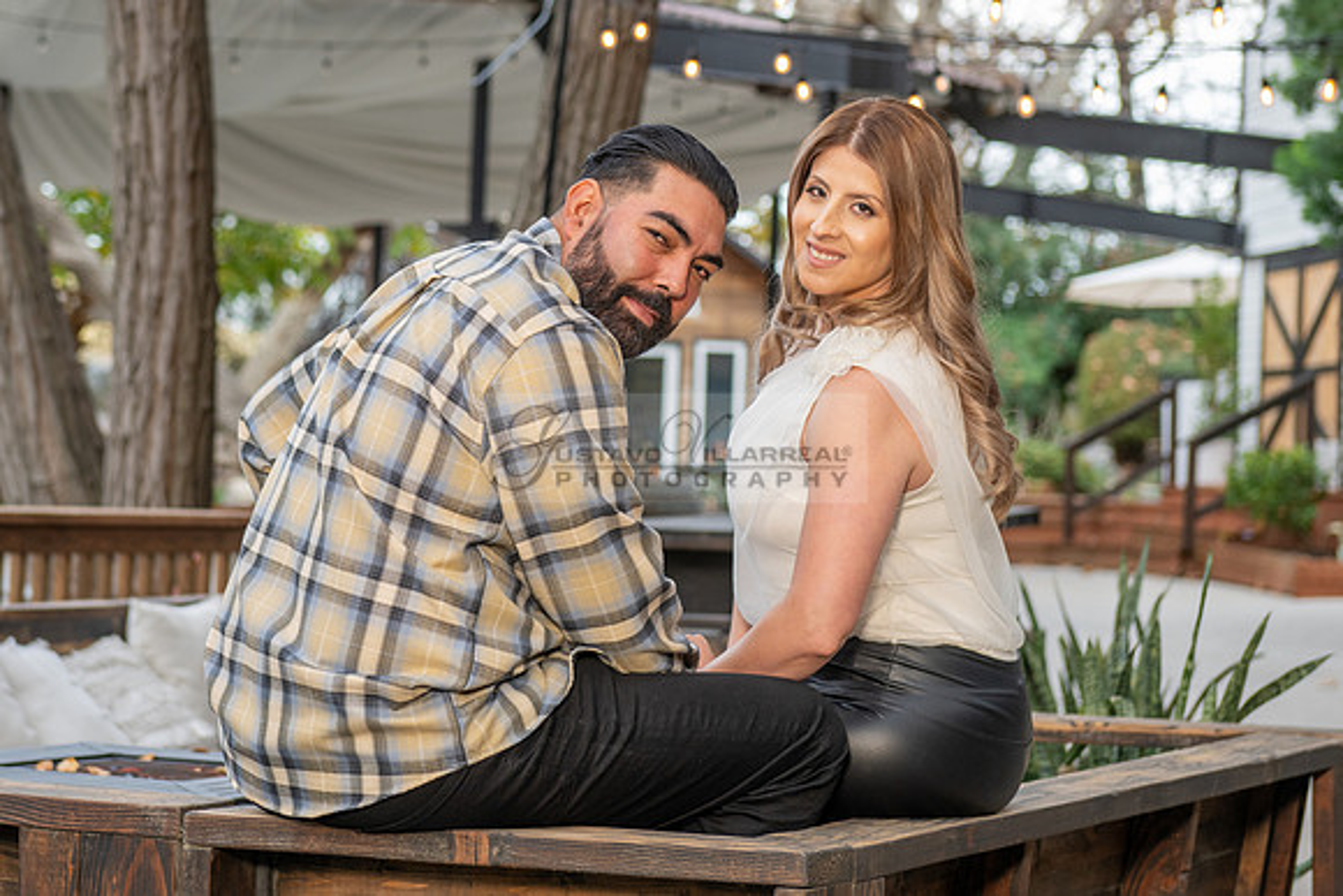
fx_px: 3924
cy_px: 223
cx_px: 437
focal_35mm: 105
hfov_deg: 19.4
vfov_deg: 13.0
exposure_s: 1/125
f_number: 4
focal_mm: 70
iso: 200
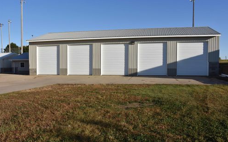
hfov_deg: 61.2
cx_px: 115
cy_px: 71
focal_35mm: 31
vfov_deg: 40.6
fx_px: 193
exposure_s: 1/500
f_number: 8
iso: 160
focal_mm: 20
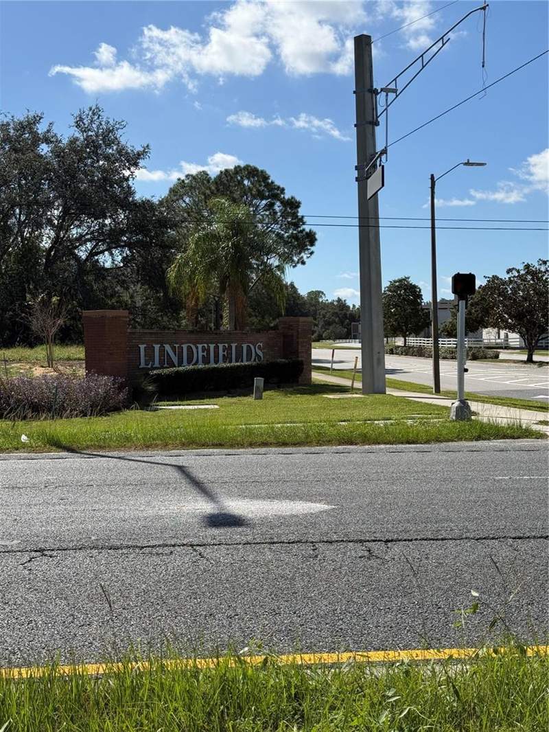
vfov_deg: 39.6
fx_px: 1015
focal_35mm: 48
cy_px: 366
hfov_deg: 30.3
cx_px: 274
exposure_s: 1/7143
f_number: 1.78
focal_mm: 6.76
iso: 80
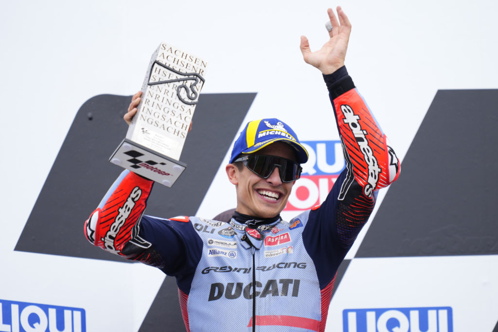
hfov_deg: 3.7
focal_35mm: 560
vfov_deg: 2.5
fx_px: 7747
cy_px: 166
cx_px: 249
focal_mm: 560
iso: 400
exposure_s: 1/800
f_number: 4
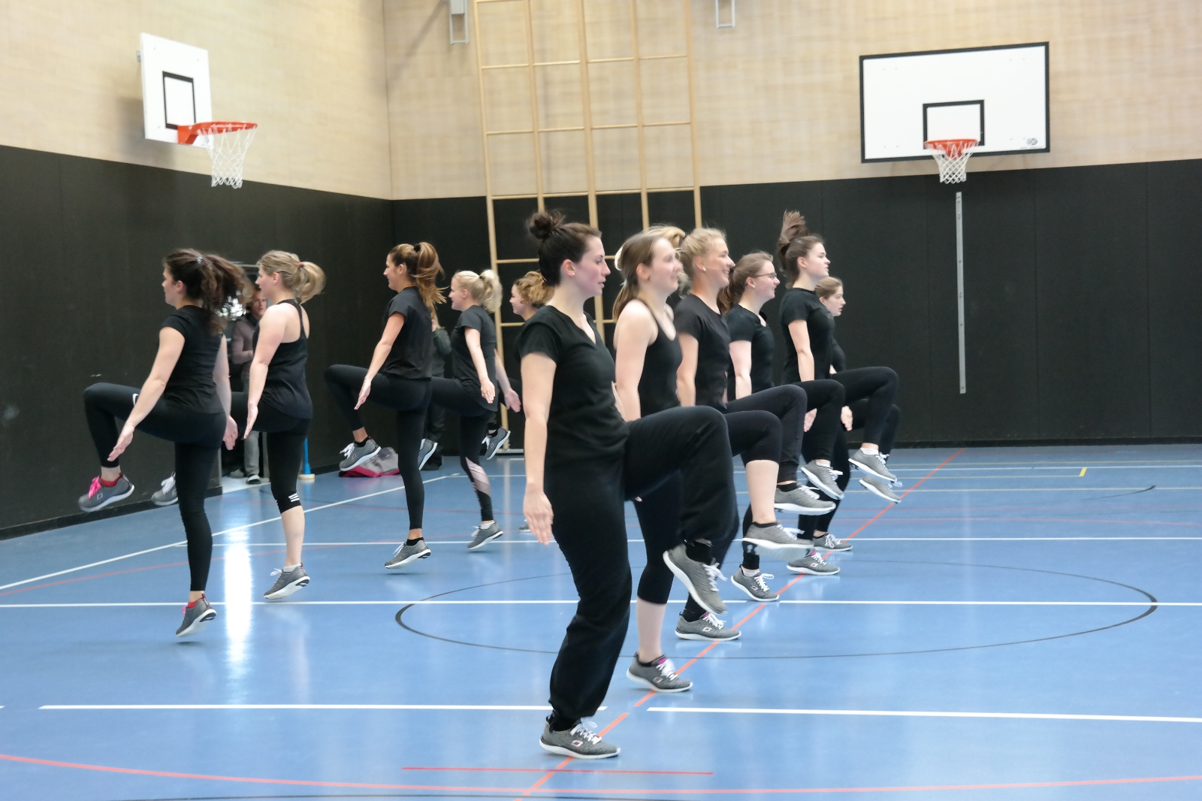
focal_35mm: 64
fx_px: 2136
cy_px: 400
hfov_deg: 31.4
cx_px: 601
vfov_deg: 21.2
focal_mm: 42
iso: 1600
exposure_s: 1/60
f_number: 6.3
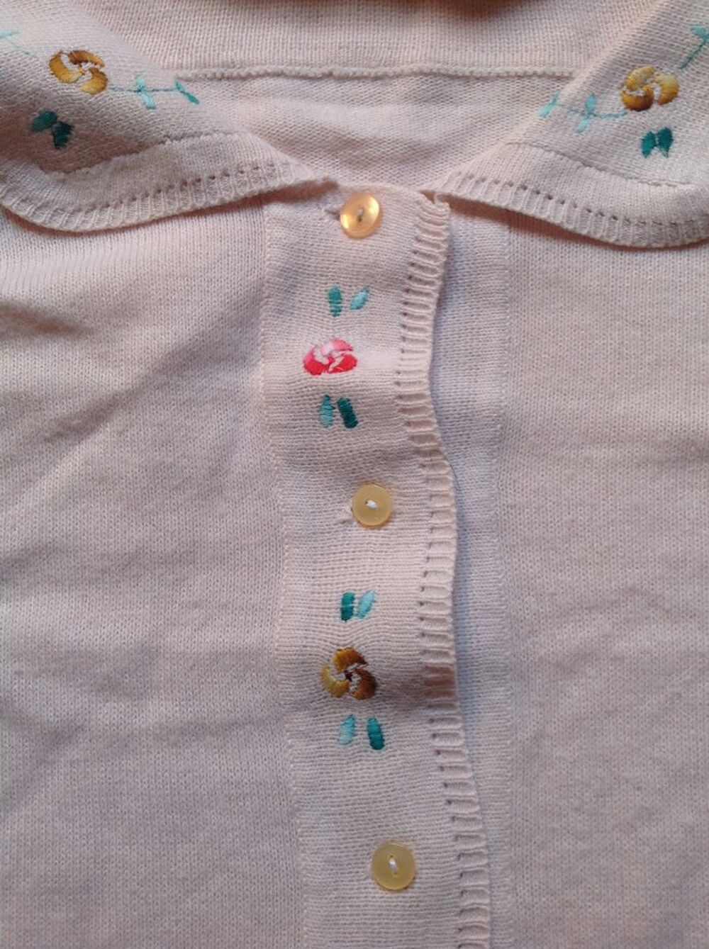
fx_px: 958
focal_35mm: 35
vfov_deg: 52.7
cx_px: 354
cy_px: 474
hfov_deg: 40.6
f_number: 2.4
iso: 50
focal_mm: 4.28
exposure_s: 1/40
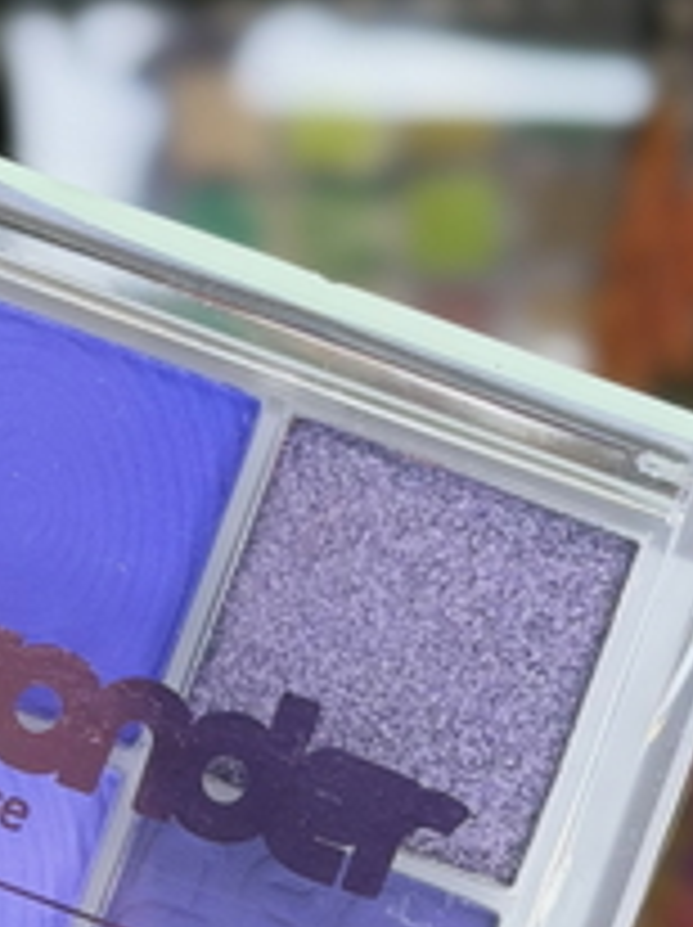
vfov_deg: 15.7
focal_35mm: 124
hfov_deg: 11.9
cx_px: 160
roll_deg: +2.4
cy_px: 848
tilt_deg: -8.9
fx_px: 3317
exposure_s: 1/118
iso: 80
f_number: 1.78
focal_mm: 6.76
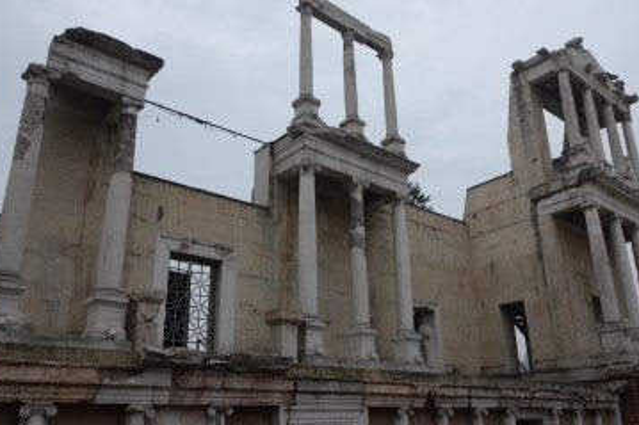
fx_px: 532
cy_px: 221
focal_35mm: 30
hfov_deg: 61.9
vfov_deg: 43.6
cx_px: 329
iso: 1600
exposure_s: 1/500
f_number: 11
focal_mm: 18
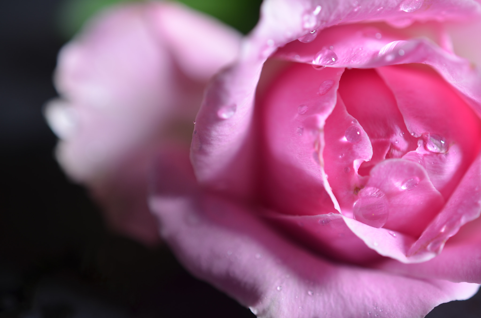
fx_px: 800
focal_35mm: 60
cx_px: 240
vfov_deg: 22.5
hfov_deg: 33.5
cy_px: 159
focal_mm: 40
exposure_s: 1/125
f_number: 3.5
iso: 100
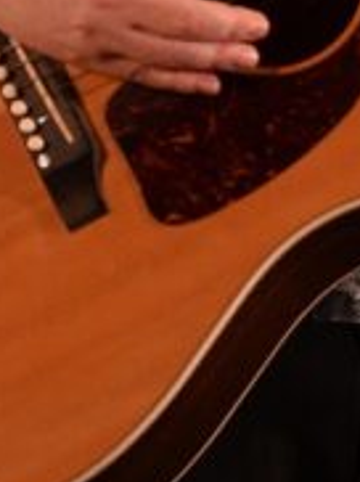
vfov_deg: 2.6
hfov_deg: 1.9
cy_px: -211
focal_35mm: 762
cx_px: 683
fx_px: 10591
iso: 1600
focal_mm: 120
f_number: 2.8
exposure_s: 1/400
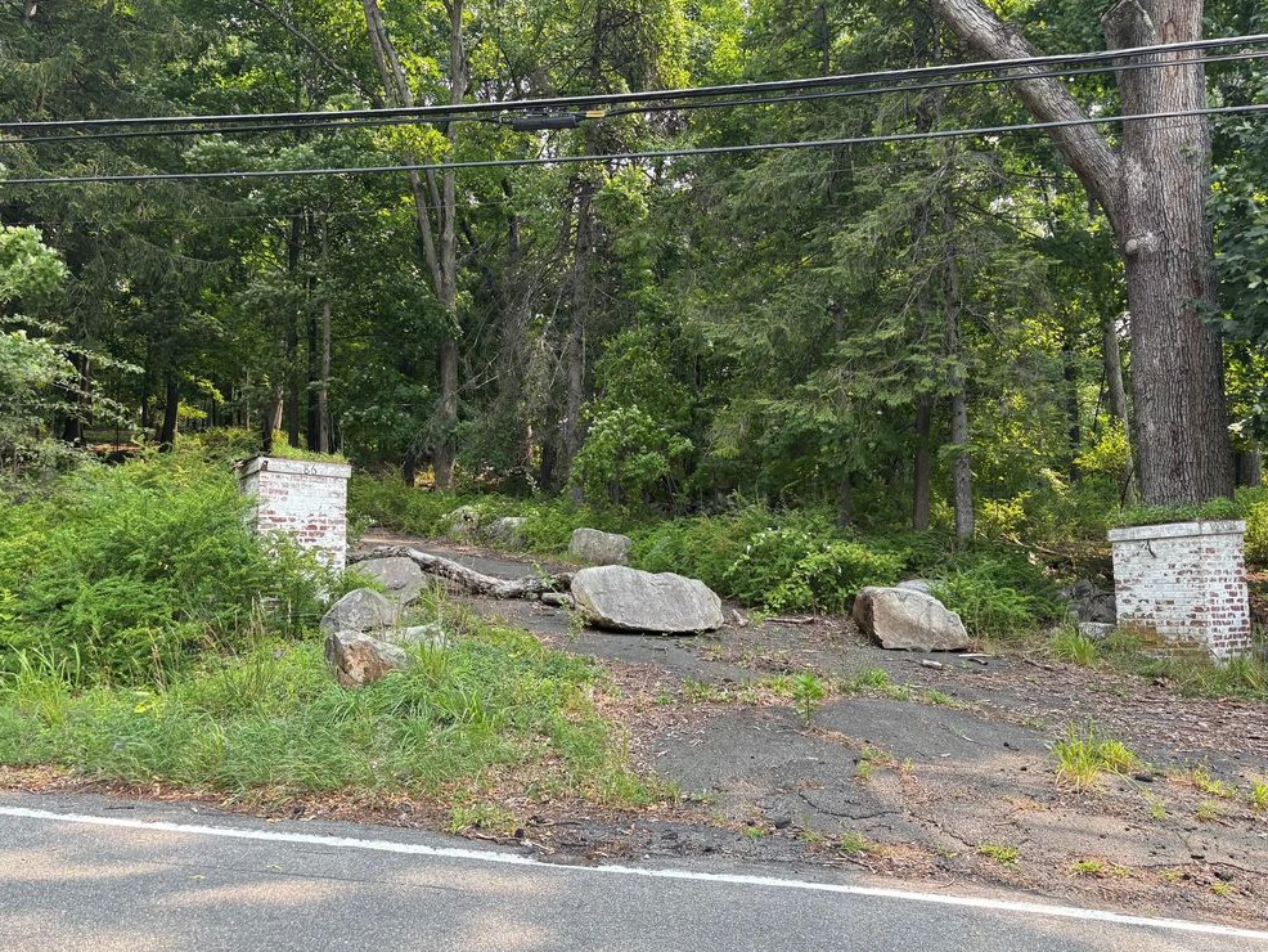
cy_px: 488
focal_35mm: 27
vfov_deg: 51.4
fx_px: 989
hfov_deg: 65.3
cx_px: 652
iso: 50
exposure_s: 1/347
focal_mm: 5.96
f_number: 1.6
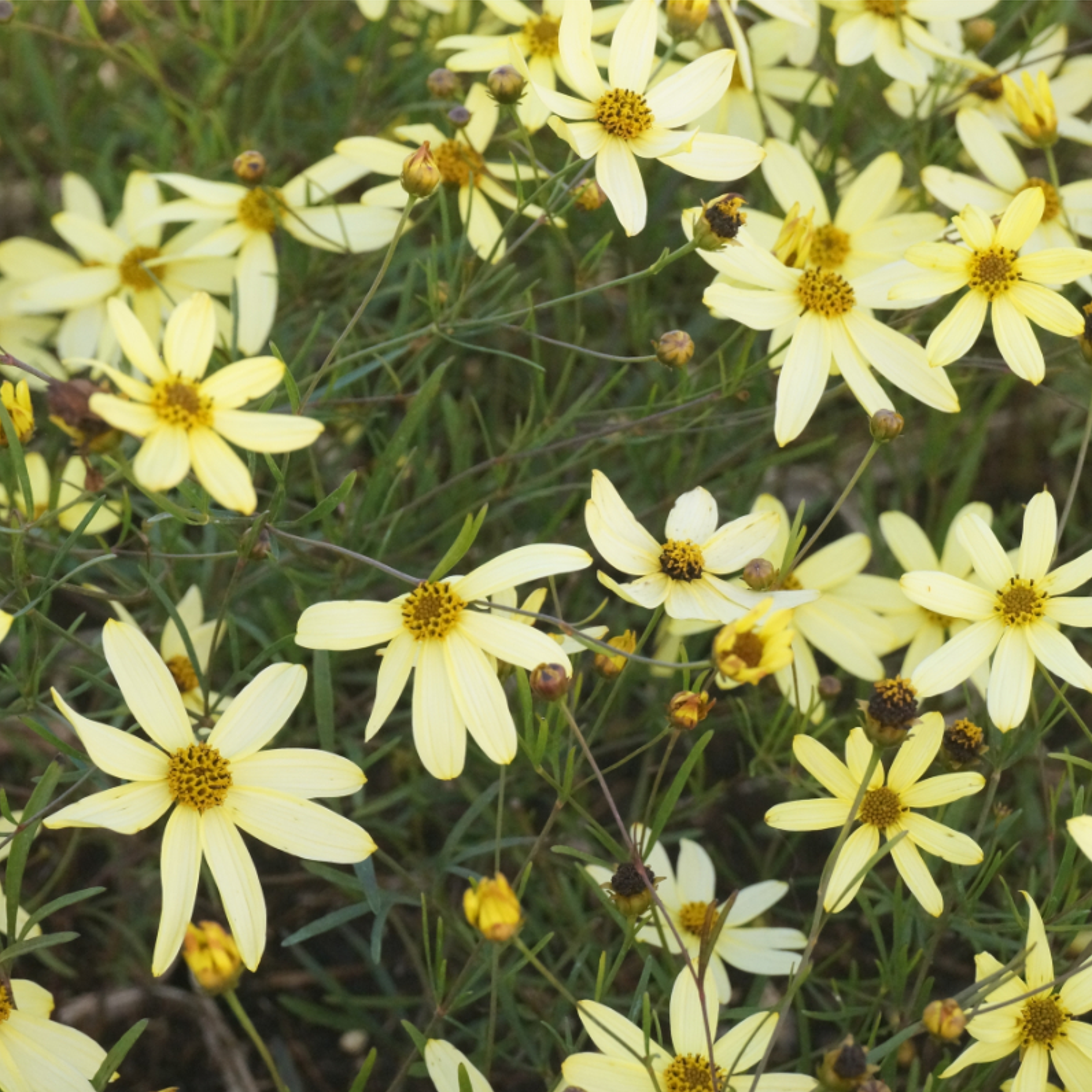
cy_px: 547
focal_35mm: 106
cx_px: 620
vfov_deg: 16.5
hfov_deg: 16.5
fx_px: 3770
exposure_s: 1/500
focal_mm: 55
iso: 2000
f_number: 11
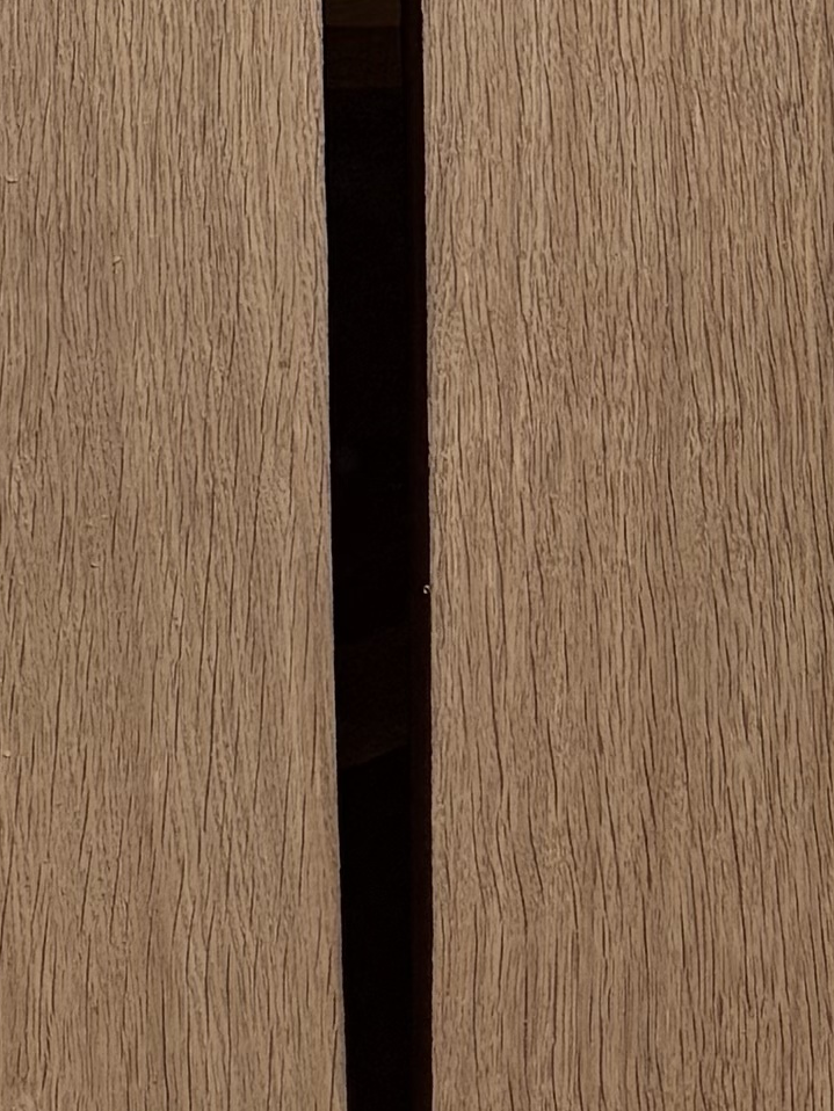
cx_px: 365
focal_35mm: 155
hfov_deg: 9.6
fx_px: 4977
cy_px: -1127
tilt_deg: -54.6
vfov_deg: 11.5
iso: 40
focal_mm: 5.96
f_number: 1.6
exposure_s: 1/14493
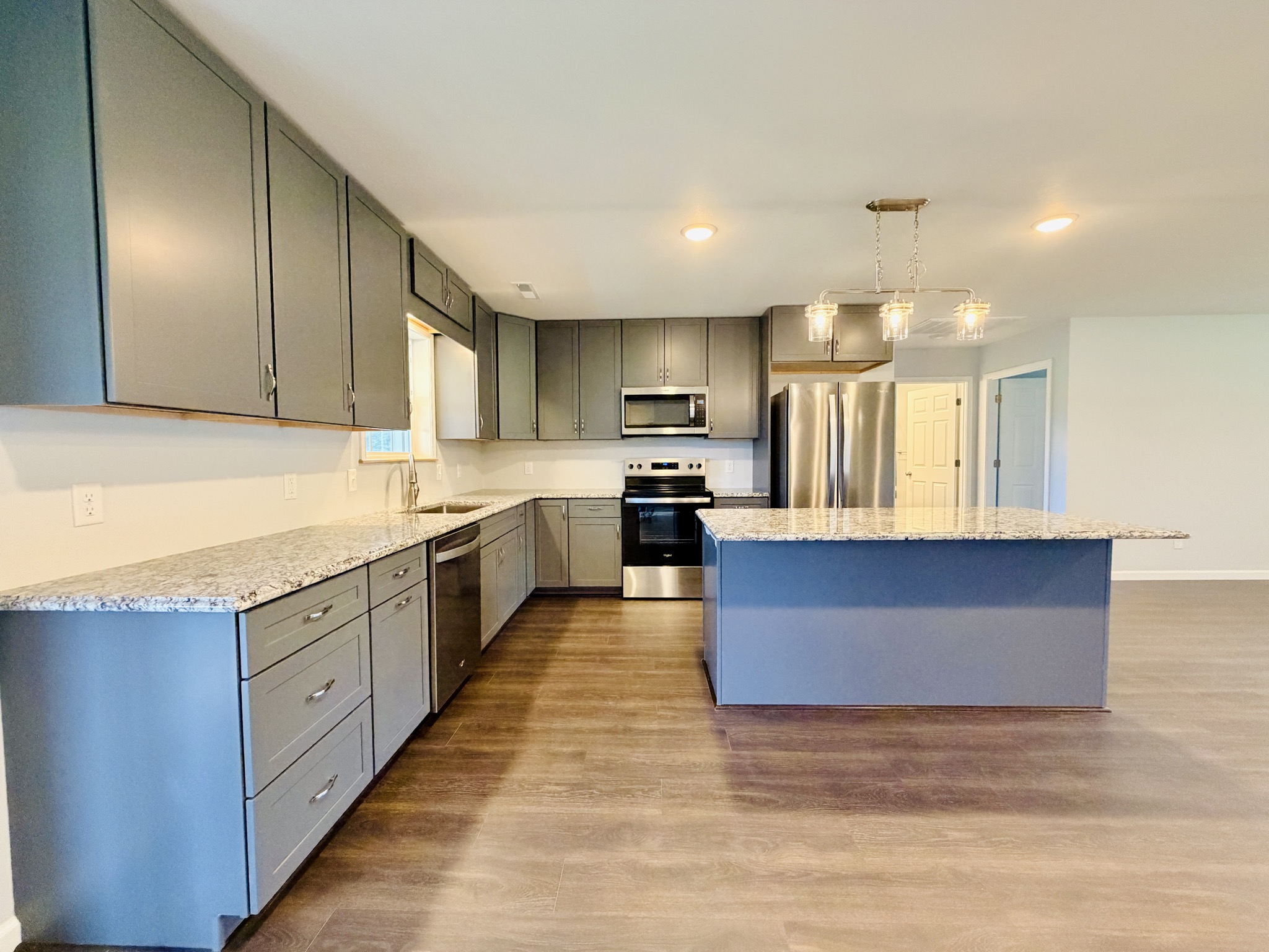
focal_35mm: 14
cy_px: 476
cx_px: 634
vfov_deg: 85.7
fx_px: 513
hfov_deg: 102.1
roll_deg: +0.5
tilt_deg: -2.9
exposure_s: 1/60
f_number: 2.2
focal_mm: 2.22
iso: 500
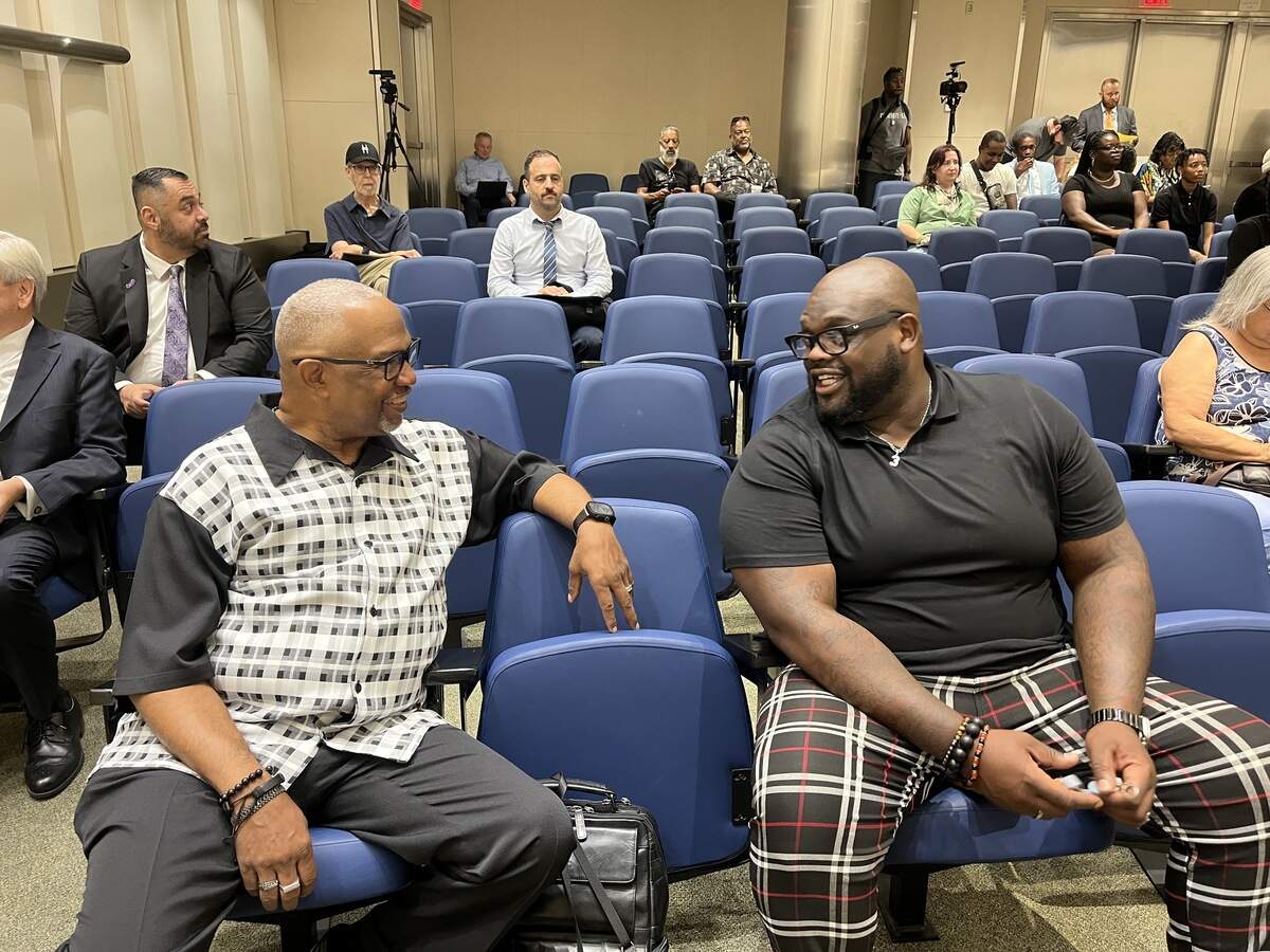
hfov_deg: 67.3
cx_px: 635
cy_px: 476
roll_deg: -0.4
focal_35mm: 26
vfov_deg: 53.1
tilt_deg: -18.6
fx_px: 954
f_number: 1.6
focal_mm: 5.1
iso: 250
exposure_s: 1/60
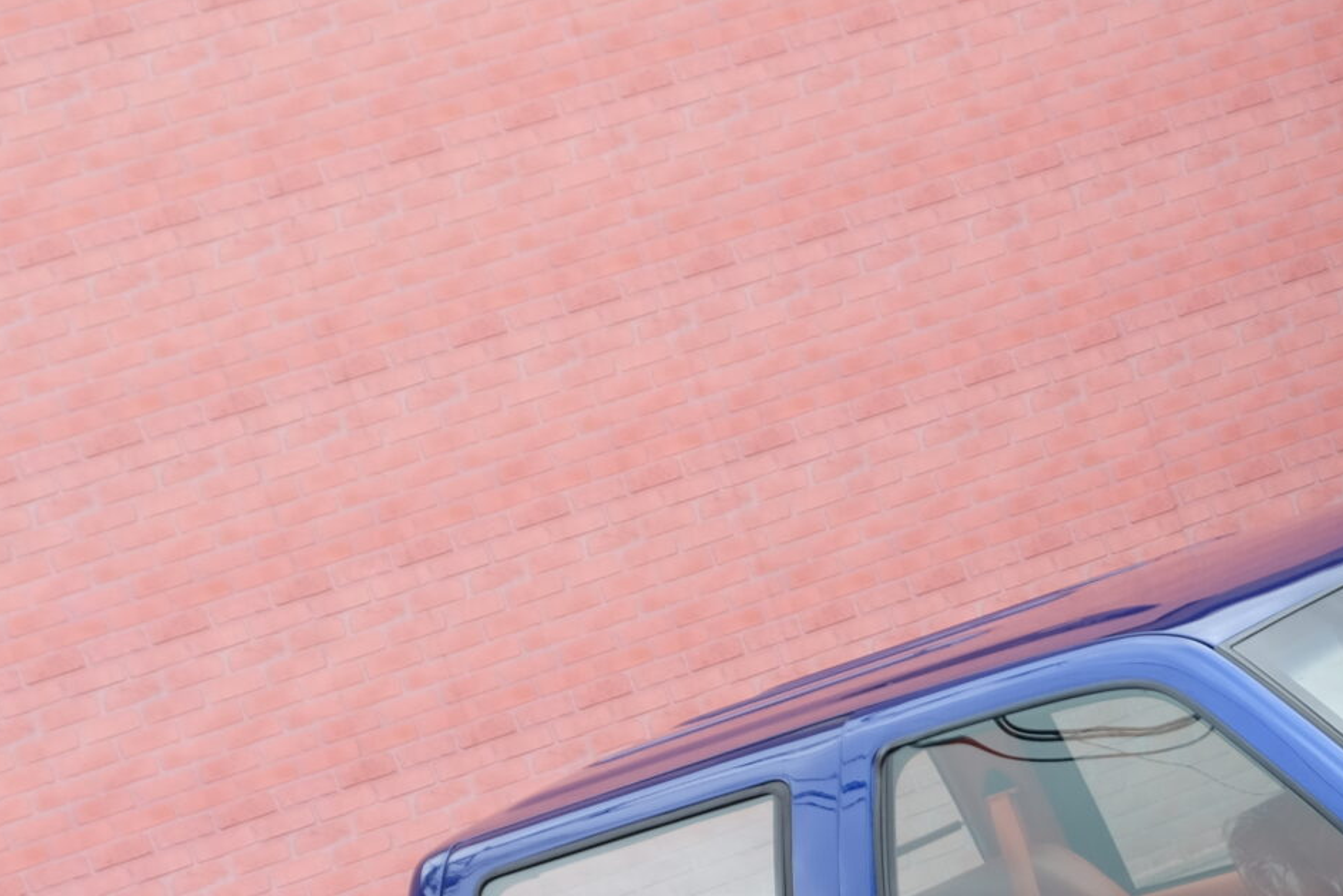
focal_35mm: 114
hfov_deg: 17.6
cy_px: 1063
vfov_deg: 11.8
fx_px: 4253
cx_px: 1292
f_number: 5.6
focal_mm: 27.7
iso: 200
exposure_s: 1/125
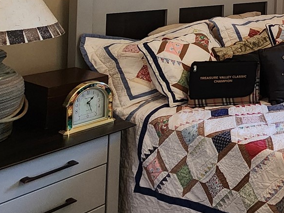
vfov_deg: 28.4
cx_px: 387
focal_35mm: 46
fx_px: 377
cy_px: -26
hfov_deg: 30.5
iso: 250
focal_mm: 2.2
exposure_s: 1/60
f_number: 2.2
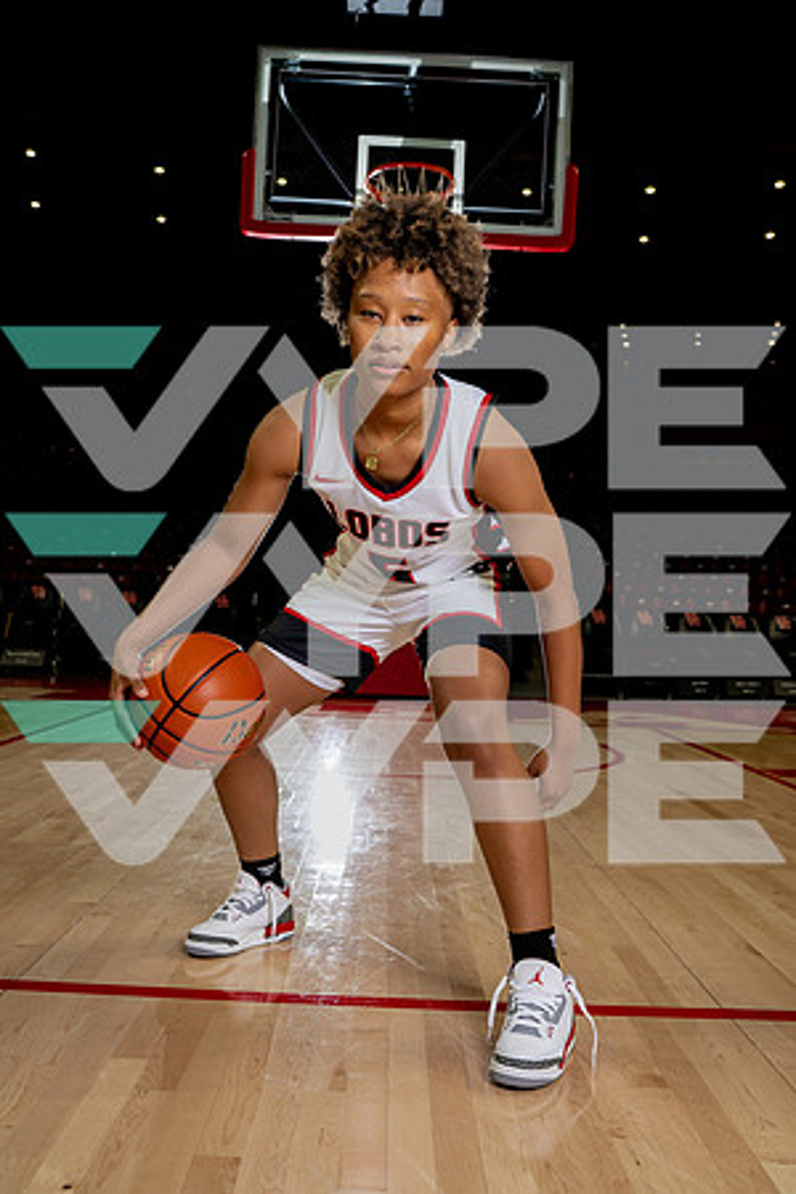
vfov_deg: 54.4
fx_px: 1161
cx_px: 398
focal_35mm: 35
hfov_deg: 37.9
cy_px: 597
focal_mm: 35
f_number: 6.3
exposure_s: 1/250
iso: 250
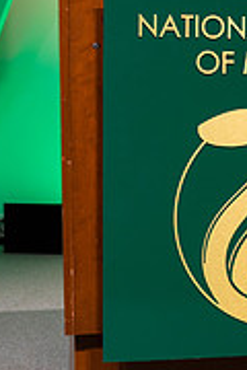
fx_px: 875
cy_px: 125
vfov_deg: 23.8
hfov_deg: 15.8
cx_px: 245
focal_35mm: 85
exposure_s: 1/80
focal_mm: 34
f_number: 4
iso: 320
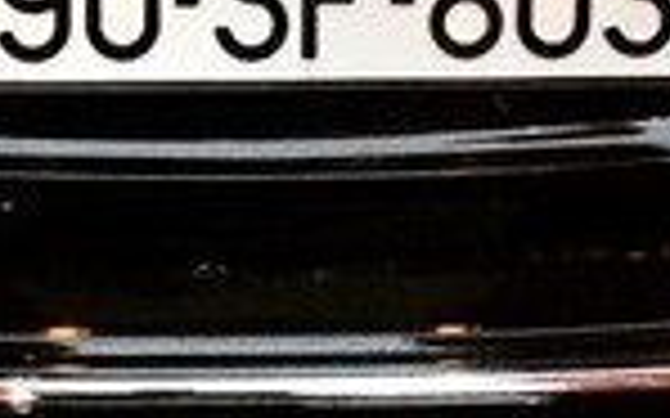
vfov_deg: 9.3
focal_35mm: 136
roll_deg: -0.7
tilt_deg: -23.9
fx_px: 2482
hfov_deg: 15.3
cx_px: 234
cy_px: -254
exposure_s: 1/33
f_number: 2.2
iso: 320
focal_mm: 4.15
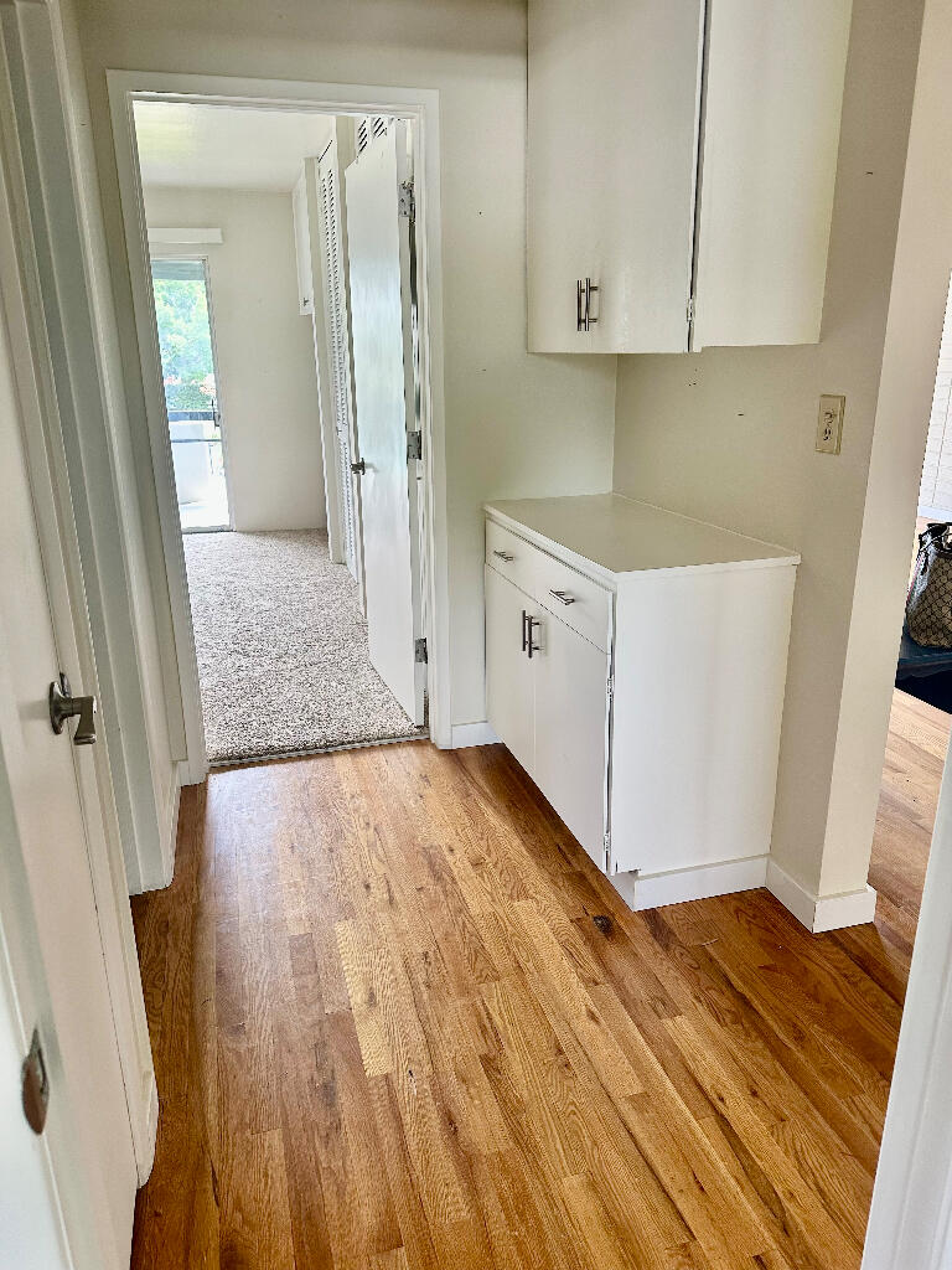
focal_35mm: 24
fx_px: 880
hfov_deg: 56.8
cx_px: 476
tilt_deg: -17.6
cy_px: 635
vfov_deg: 71.6
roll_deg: +0.6
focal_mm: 6.86
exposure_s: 1/121
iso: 200
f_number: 1.78
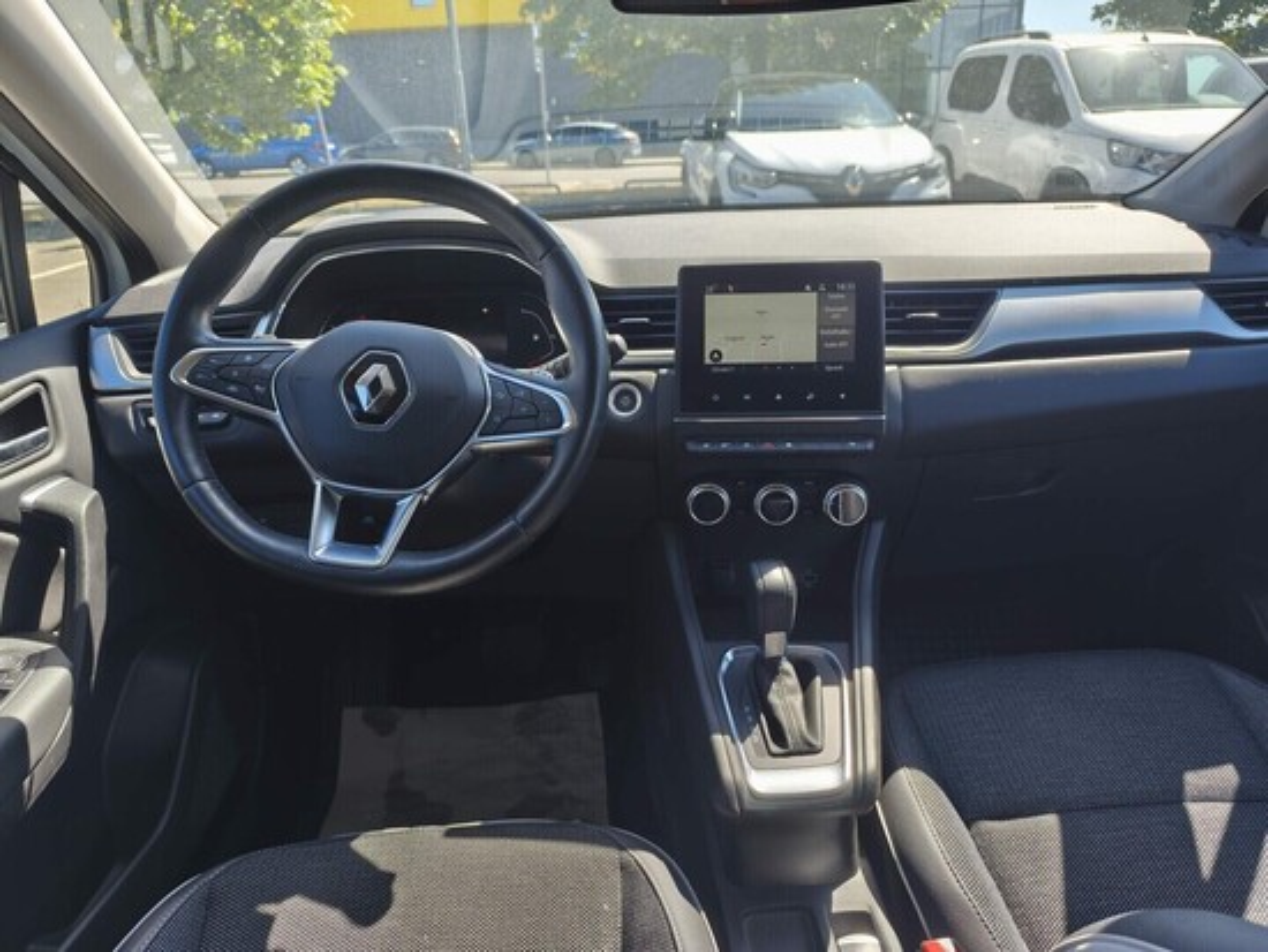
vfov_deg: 58.9
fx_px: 843
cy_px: 476
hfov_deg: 73.9
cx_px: 634
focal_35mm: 23
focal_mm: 6.14
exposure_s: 1/99.9
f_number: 1.65
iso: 250
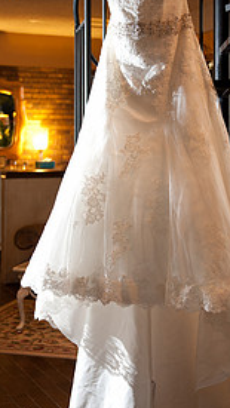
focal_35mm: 65
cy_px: 169
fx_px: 704
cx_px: 100
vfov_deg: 32.3
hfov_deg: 18.6
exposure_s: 1/80
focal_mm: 38
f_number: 2.8
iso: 800
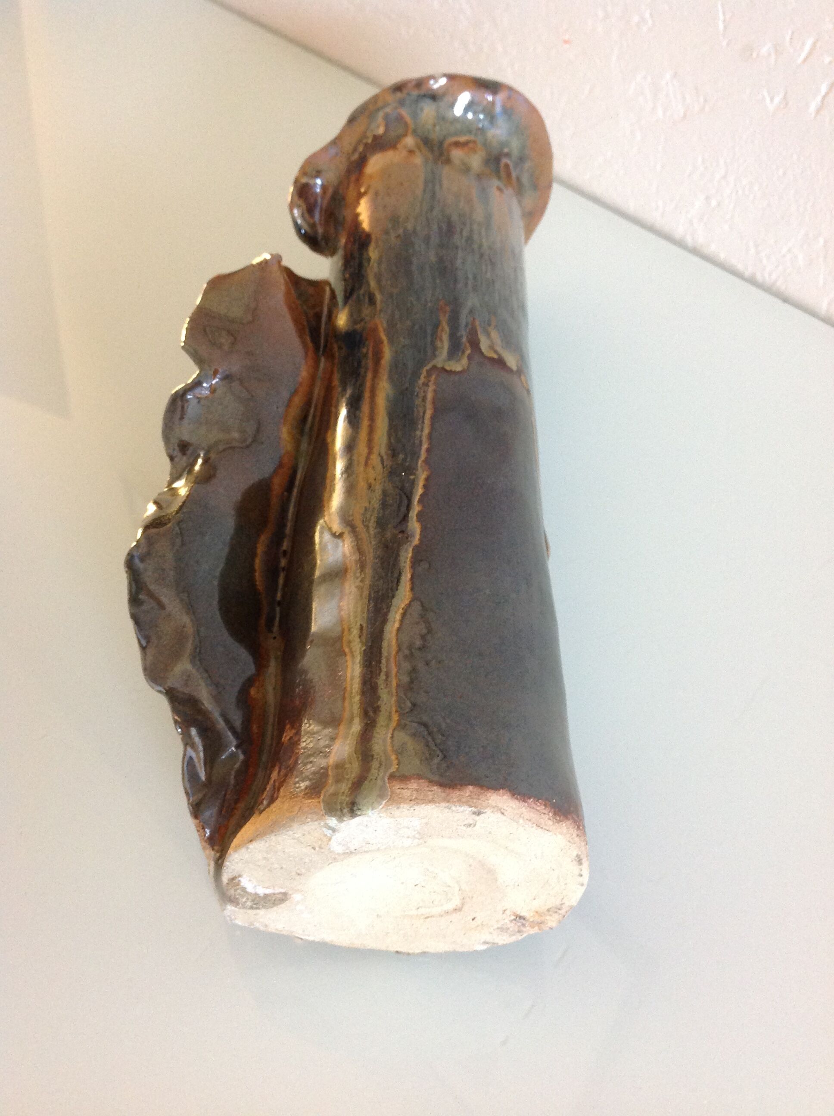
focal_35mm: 35
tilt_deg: -47.1
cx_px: 417
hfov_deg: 40.6
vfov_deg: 52.7
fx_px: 1127
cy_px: 558
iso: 250
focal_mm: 4.28
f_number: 2.4
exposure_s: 1/15
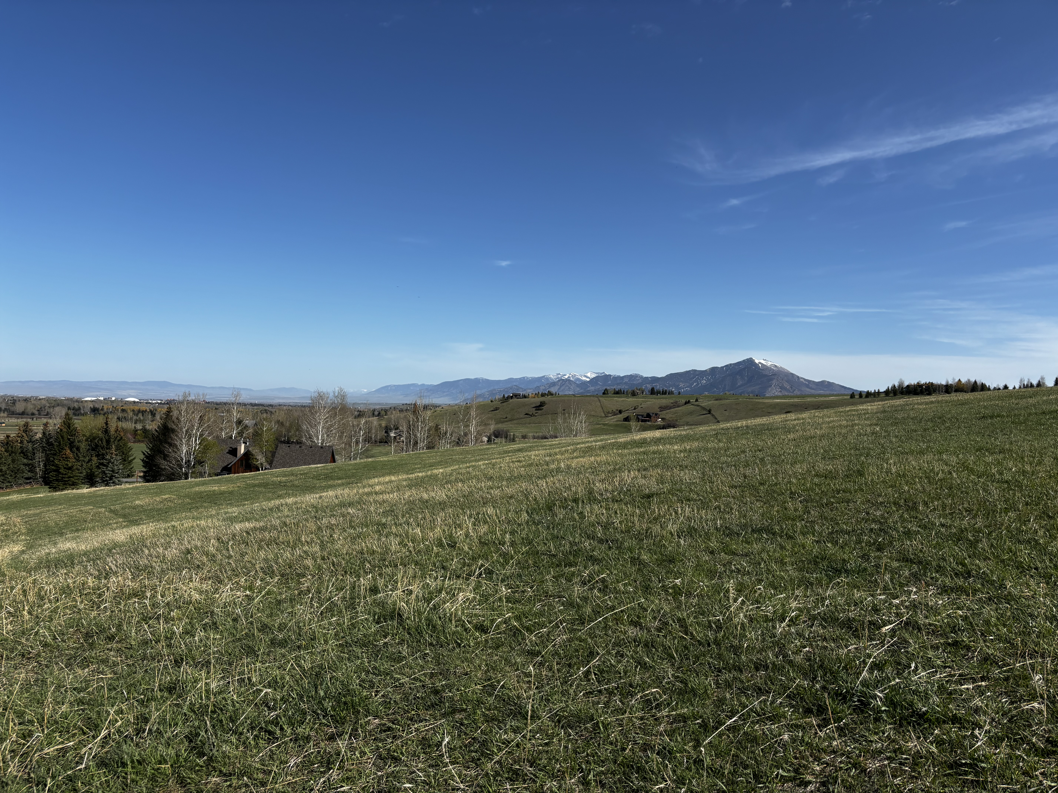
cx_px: 529
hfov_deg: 67.3
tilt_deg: -0.6
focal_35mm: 26
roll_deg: -2.1
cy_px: 396
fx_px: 795
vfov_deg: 53.1
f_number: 1.6
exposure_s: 1/3937
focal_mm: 5.96
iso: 50
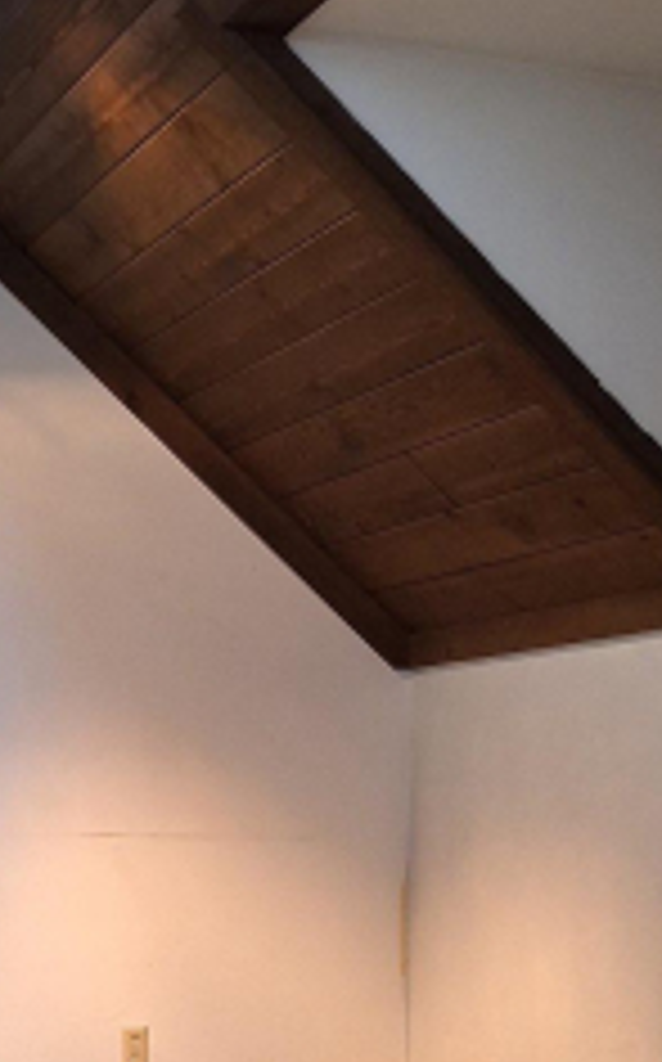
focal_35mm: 69
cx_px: 131
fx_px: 1997
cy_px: 848
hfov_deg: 18.6
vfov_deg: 29.1
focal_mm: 5.54
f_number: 1.8
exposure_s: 1/40
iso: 250
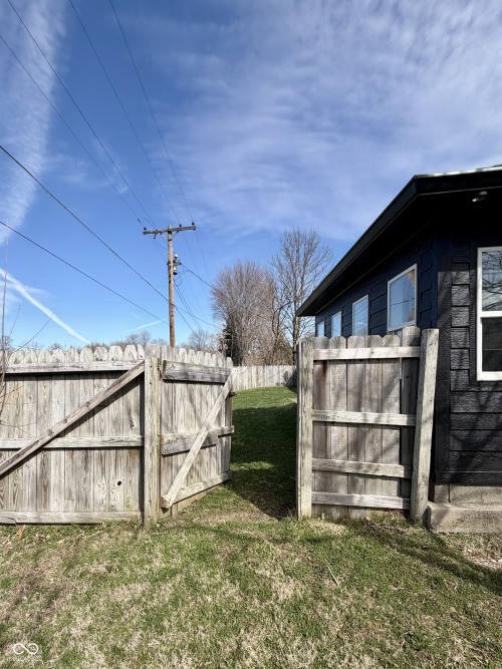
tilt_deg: -2.4
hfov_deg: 85.7
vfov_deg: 102.1
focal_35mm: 14
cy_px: 334
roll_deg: +0.0
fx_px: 271
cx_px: 251
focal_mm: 2.22
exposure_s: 1/770
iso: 25
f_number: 2.2
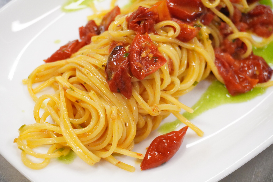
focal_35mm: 63
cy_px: 91
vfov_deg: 21.6
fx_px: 478
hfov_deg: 31.9
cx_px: 136
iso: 8000
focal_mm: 42
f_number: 5.6
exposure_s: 1/500
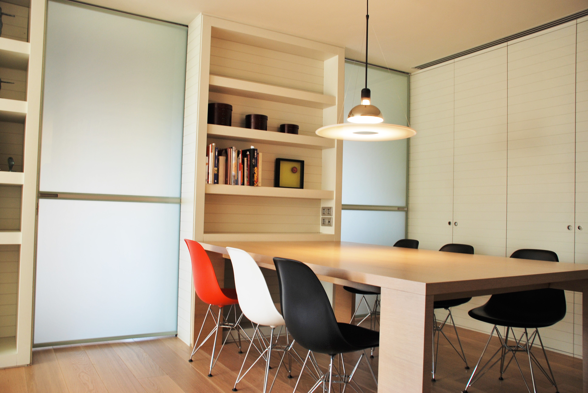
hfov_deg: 61.9
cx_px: 294
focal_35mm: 30
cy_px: 196
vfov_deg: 43.7
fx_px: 491
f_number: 3.8
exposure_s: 1/30
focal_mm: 20
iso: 200
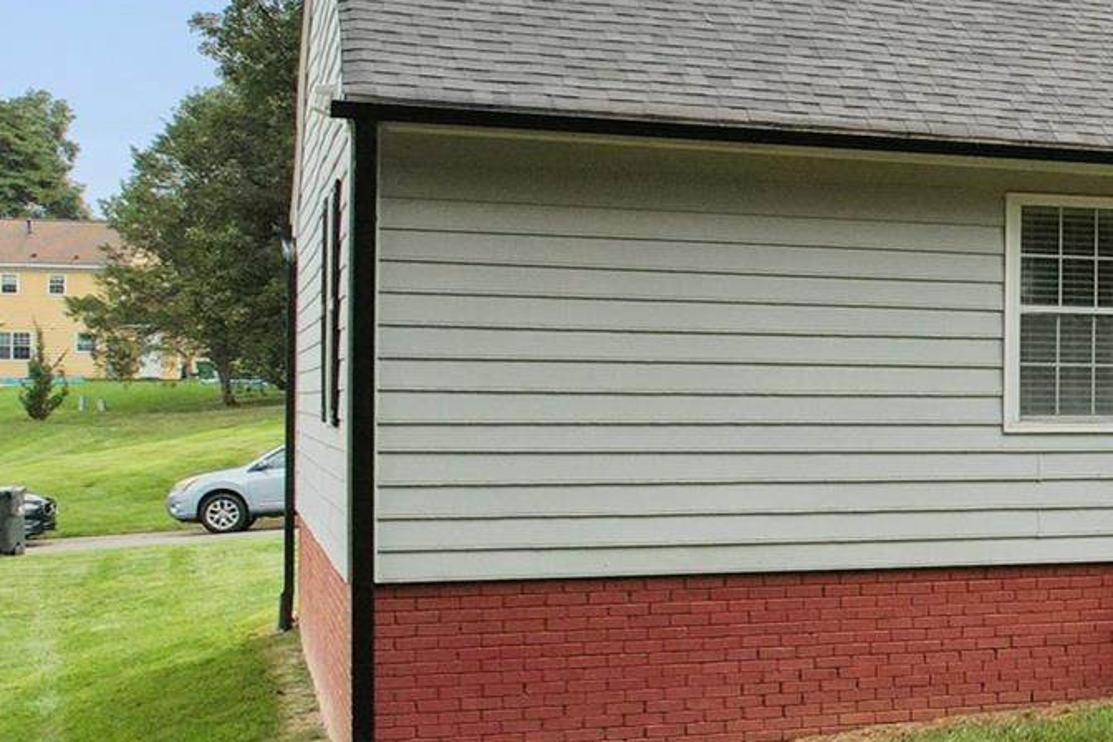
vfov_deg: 20.3
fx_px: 2071
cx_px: 1391
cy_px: 390
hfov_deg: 26.2
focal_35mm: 67
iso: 100
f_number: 2.8
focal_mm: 8.4
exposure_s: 1/240
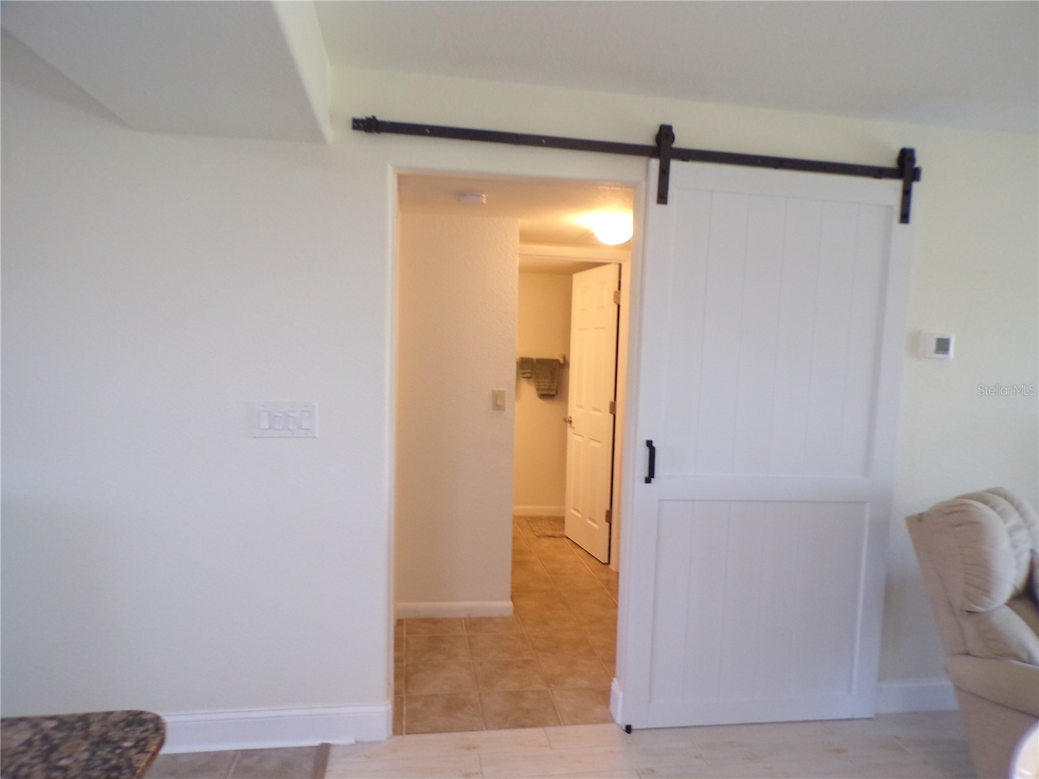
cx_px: 520
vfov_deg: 56.8
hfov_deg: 71.6
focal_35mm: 24
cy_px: 390
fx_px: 720
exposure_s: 1/34
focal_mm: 4.3
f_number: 3
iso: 200
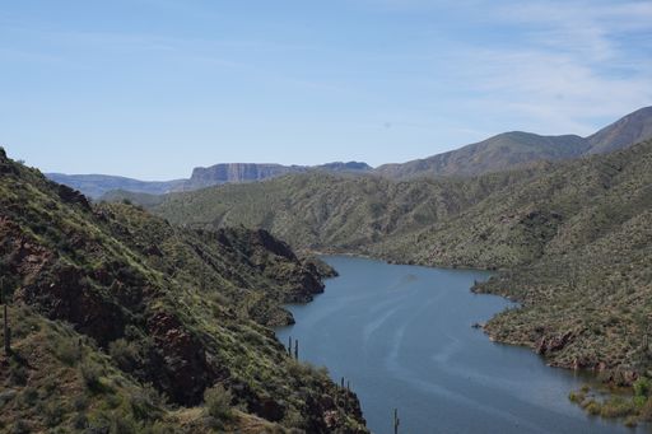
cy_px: 217
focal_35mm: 50
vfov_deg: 27.0
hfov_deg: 39.6
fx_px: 905
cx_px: 326
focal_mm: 50
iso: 100
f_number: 9
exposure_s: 1/200
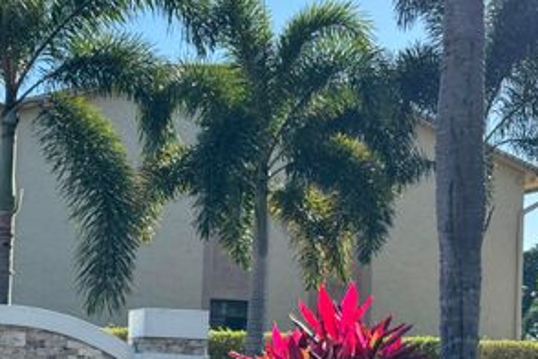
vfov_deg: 16.0
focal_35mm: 85
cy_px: 283
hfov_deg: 23.7
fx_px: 1270
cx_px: 159
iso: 64
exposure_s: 1/1524
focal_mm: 6.86
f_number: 1.78
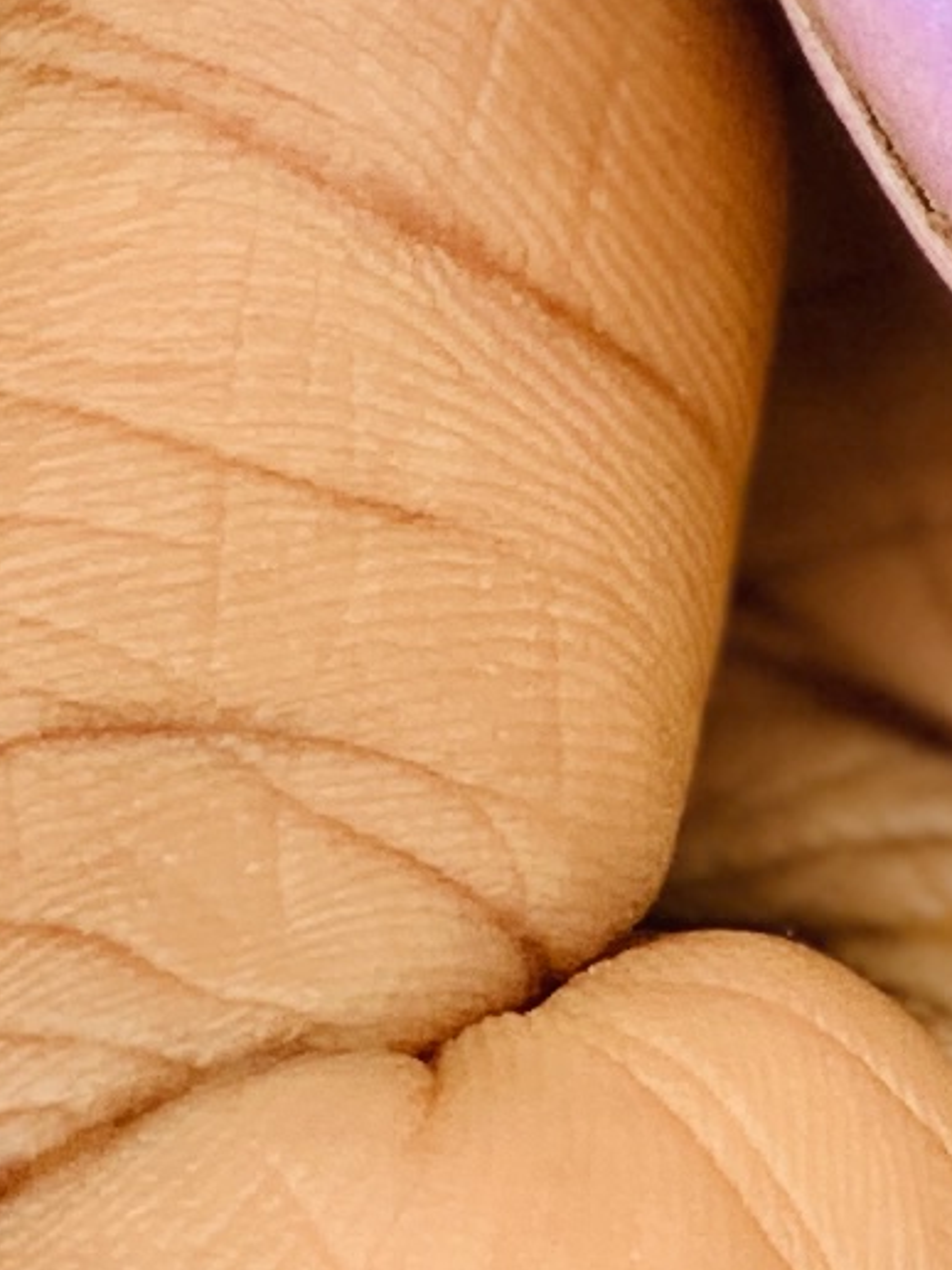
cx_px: 2854
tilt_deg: -25.6
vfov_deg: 4.8
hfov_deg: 3.6
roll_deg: -4.1
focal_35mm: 406
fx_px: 14888
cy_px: -1405
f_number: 2.4
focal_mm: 6
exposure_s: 1/122
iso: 20
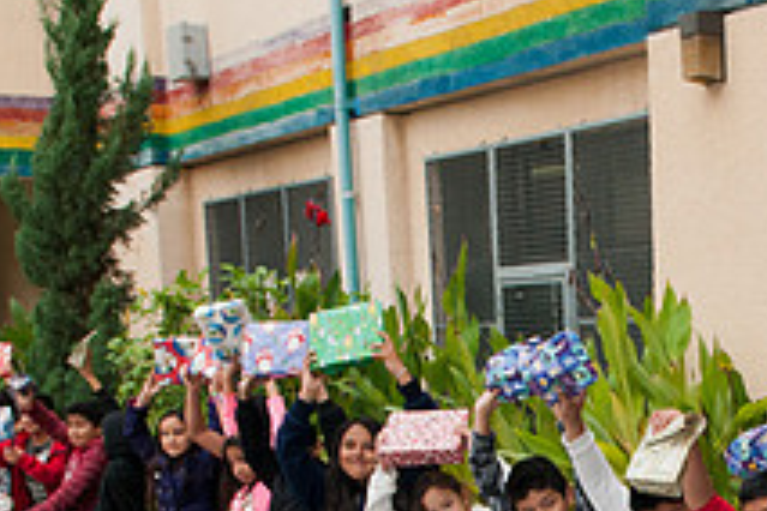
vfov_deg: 18.9
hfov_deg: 28.4
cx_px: 627
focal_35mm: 69
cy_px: 552
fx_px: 1478
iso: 640
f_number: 6.3
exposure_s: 1/250
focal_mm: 17
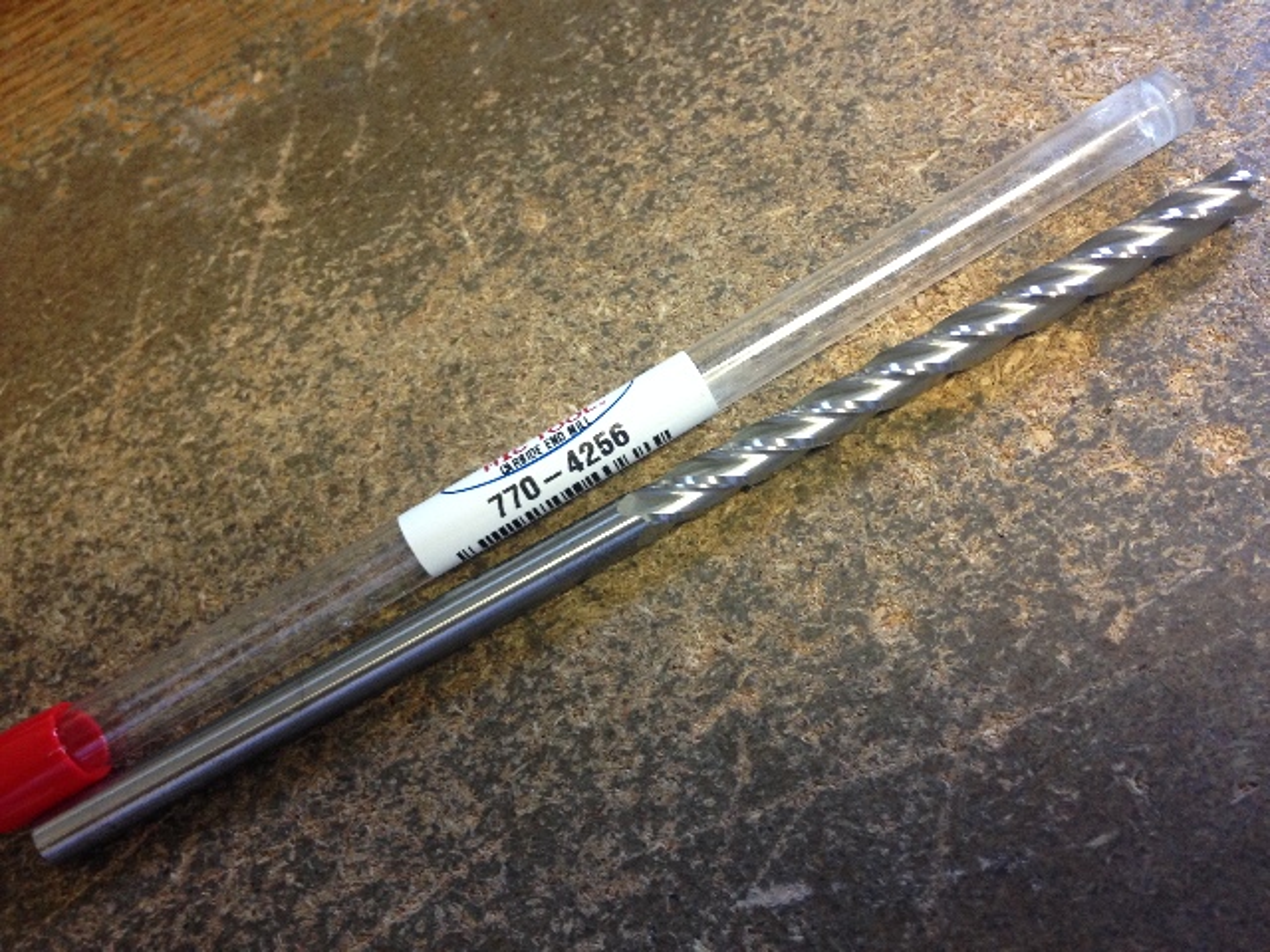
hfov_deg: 55.4
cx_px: 635
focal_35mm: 33
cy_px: 476
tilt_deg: -60.3
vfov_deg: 42.9
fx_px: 1211
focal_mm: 4.12
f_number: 2.4
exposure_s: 1/20
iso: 160
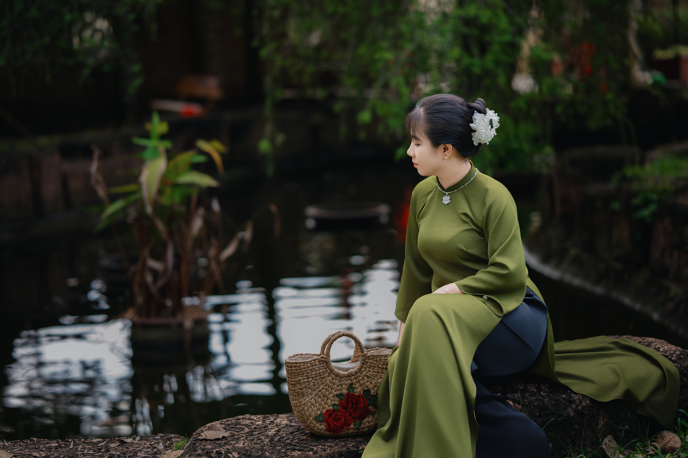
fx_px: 1623
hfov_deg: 23.9
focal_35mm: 85
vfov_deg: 16.1
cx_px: 344
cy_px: 229
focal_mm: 85
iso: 100
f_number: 2
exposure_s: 1/200
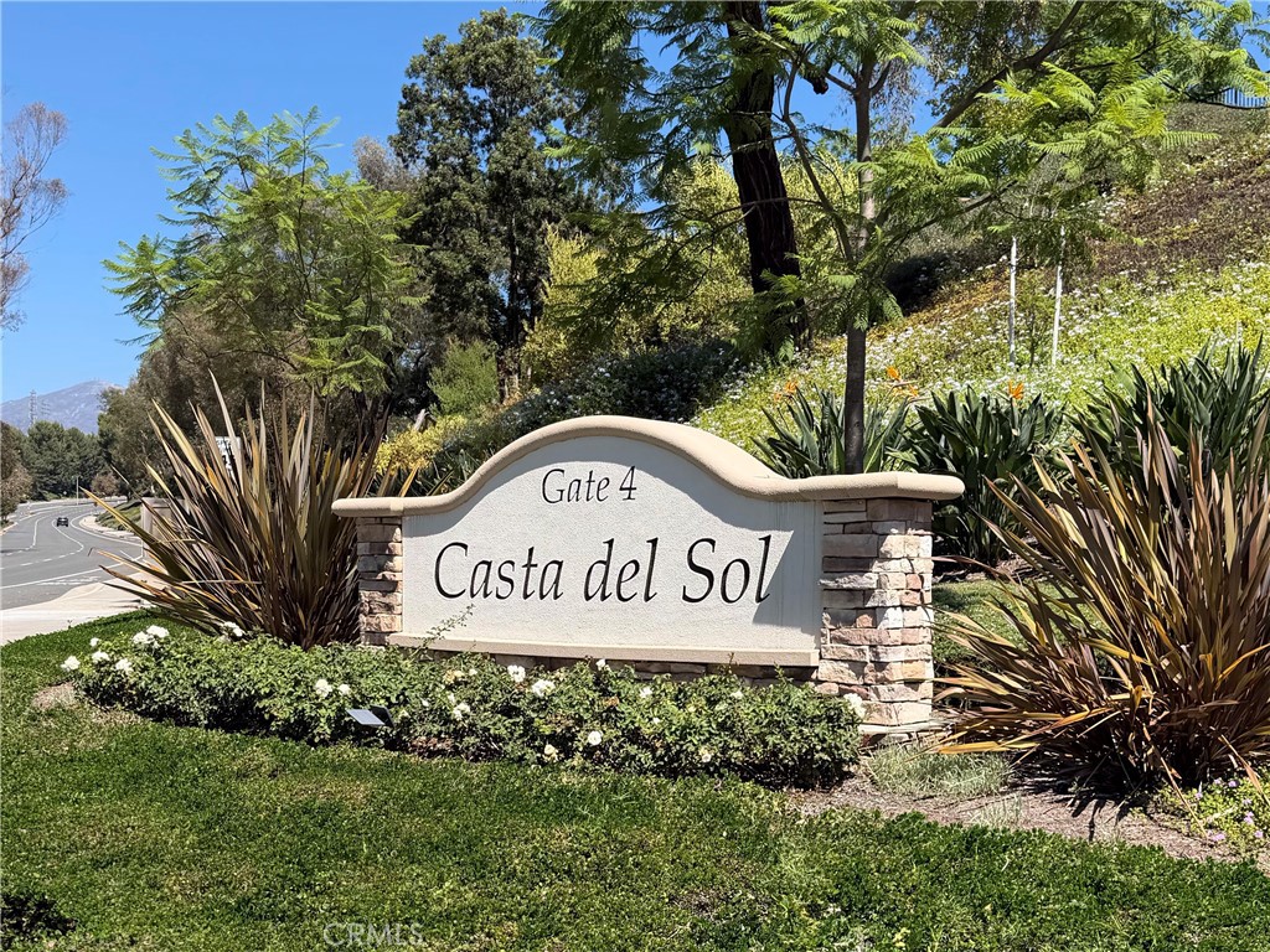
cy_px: 476
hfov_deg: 71.6
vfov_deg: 56.8
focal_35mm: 24
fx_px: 881
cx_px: 635
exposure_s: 1/3279
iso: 80
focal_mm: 6.76
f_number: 1.78
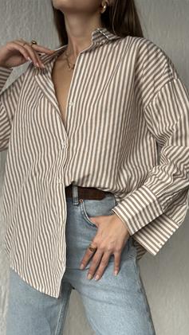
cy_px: 169
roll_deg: +1.1
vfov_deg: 39.2
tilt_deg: -1.9
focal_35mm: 53
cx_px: 83
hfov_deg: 22.6
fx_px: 472
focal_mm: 6.86
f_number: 1.78
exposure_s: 1/121
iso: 80
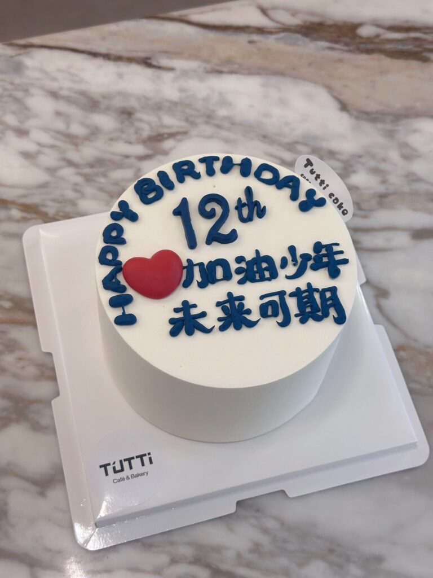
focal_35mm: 48
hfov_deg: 30.3
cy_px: 289
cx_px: 216
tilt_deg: -63.5
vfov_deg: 39.7
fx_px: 801
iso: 125
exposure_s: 1/50
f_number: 1.78
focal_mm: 6.86
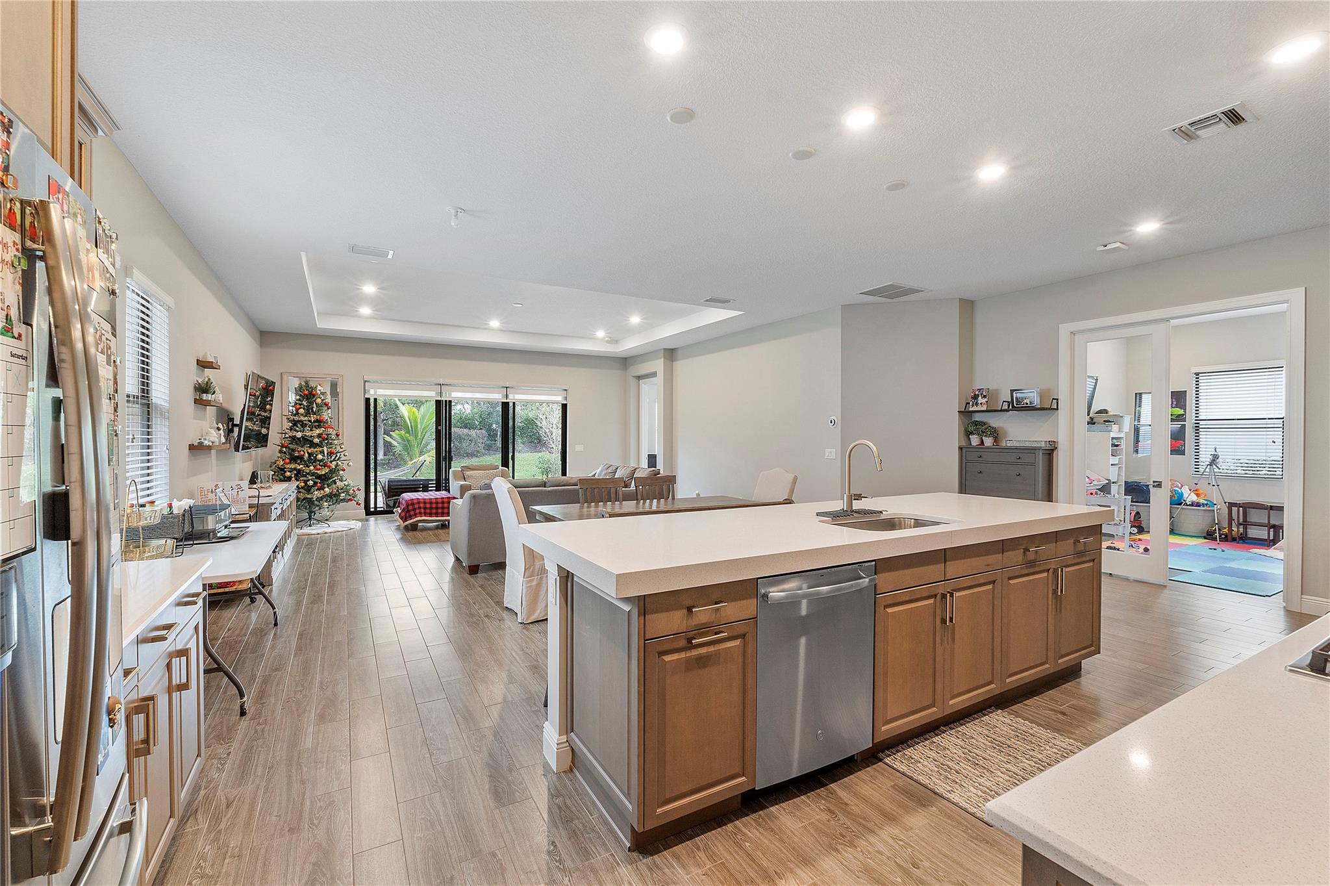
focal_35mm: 15
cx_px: 665
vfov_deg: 77.3
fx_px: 554
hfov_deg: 100.4
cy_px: 443
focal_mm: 10
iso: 160
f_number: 11
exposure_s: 1/2.5
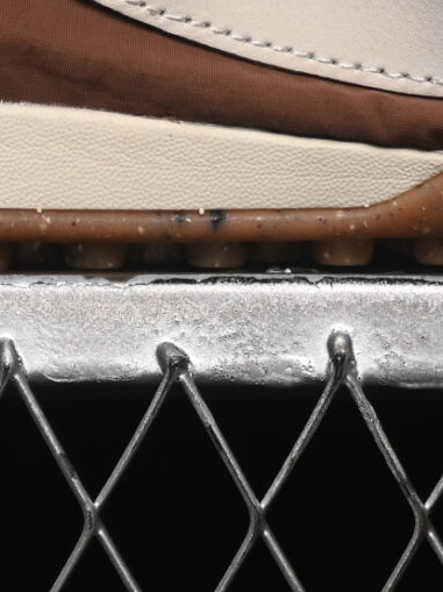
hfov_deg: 4.1
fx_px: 6202
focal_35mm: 363
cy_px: -346
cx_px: 520
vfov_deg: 5.4
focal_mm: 50
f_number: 6.3
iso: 160
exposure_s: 1/60
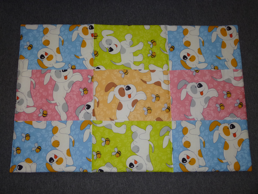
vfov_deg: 45.4
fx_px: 231
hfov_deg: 58.4
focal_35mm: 31
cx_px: 129
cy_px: 97
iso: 100
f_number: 3.4
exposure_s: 1/60
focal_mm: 5.6
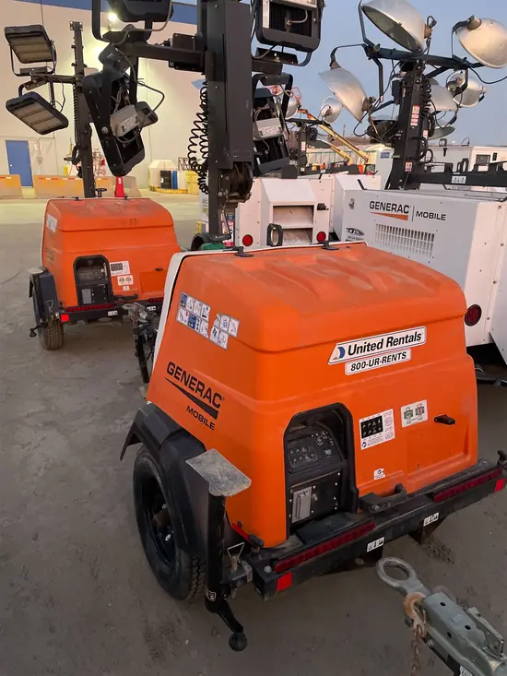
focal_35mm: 26
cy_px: 338
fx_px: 508
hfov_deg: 53.1
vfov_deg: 67.3
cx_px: 254
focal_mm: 4.2
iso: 500
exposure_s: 1/41
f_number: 1.6
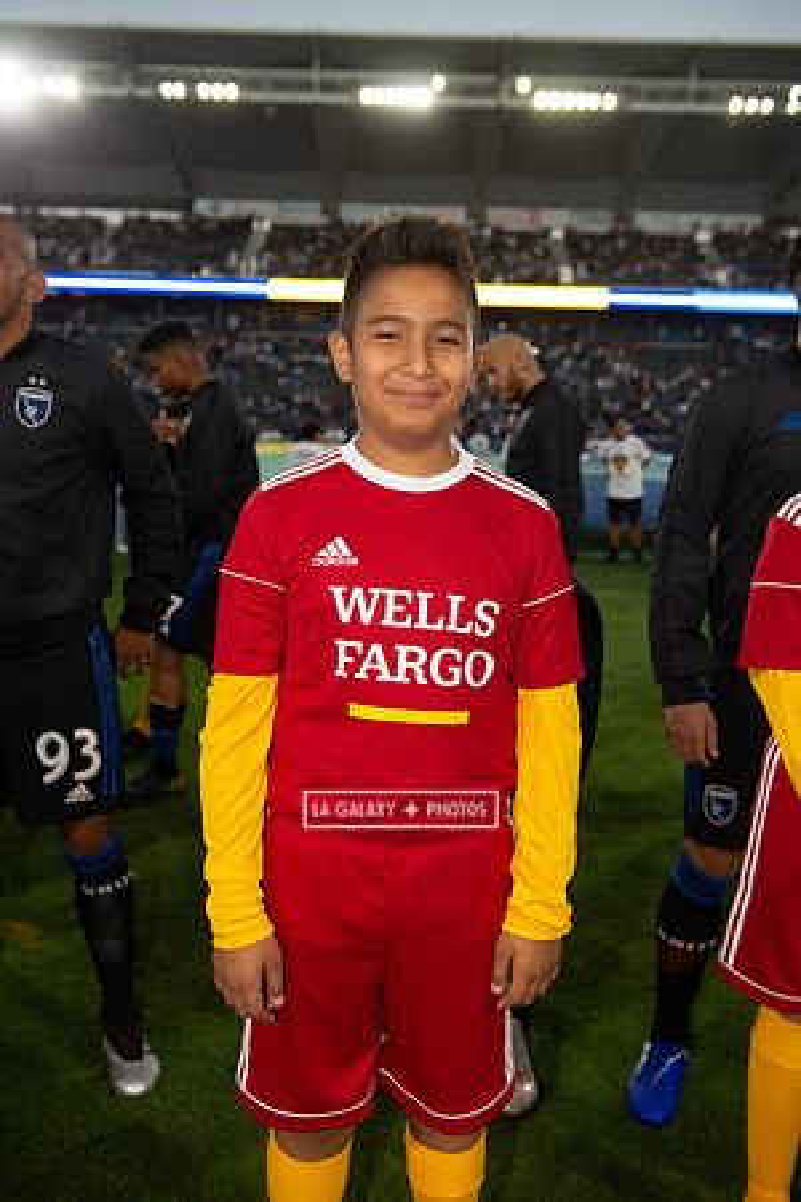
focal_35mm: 35
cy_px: 601
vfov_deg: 54.4
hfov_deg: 37.9
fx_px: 1168
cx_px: 400
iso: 640
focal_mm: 35
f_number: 4
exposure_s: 1/400
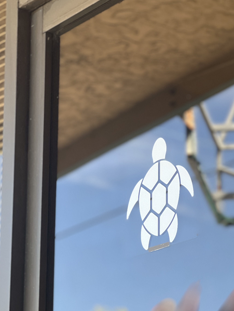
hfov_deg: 11.0
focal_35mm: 135
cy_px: 245
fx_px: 1217
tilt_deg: +15.7
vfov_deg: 14.5
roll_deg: +0.5
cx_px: 180
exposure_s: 1/121
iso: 80
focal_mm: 9
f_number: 2.8
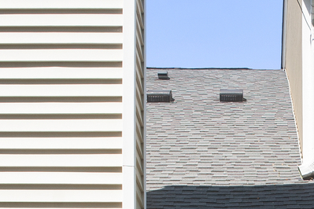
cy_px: 321
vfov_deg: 10.5
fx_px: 1099
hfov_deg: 16.0
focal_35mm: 126
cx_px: 299
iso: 400
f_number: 8
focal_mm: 31
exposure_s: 1/640
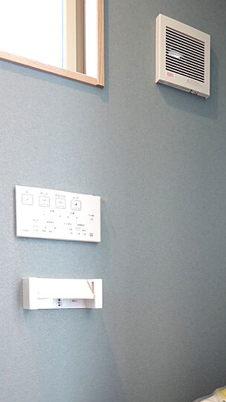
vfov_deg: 57.3
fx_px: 341
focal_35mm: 32
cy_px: 311
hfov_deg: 35.4
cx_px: 183
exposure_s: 1/30
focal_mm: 18
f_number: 4.5
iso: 800
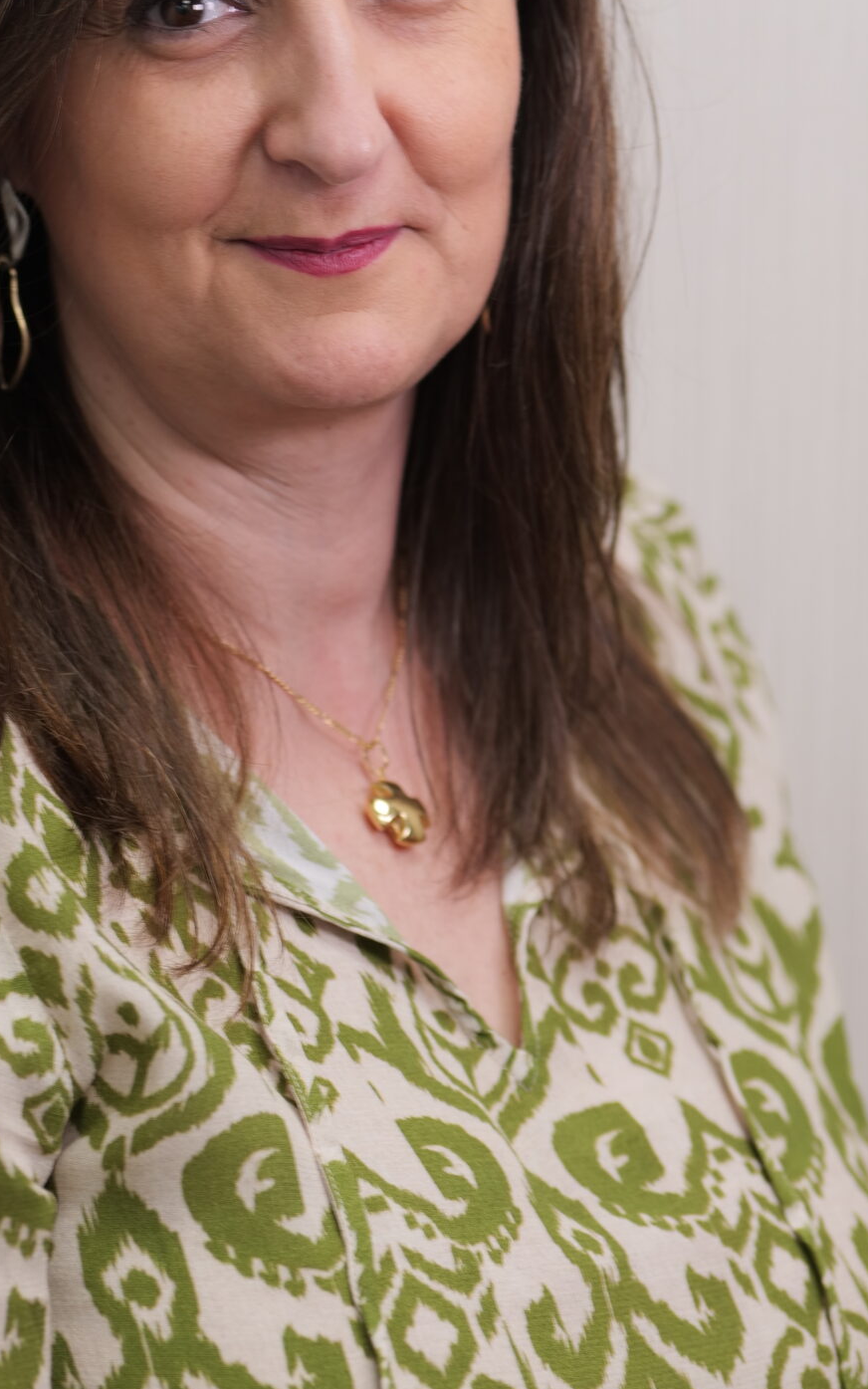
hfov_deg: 8.2
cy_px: 432
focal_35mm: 159
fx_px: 6017
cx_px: 203
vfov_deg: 13.1
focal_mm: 85
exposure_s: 1/50
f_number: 2.8
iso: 125
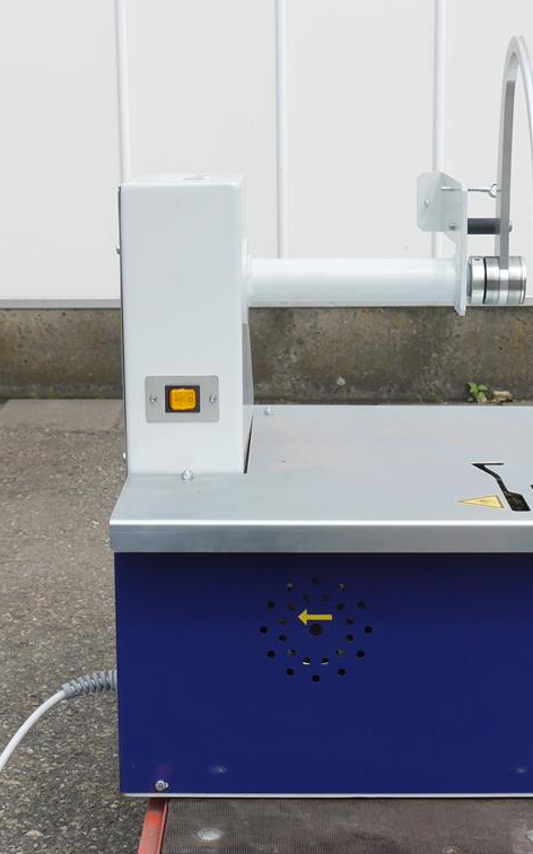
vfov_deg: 31.1
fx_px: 1535
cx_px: 300
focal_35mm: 66
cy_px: 429
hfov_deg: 19.7
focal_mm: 23
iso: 160
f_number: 7.1
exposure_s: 1/250
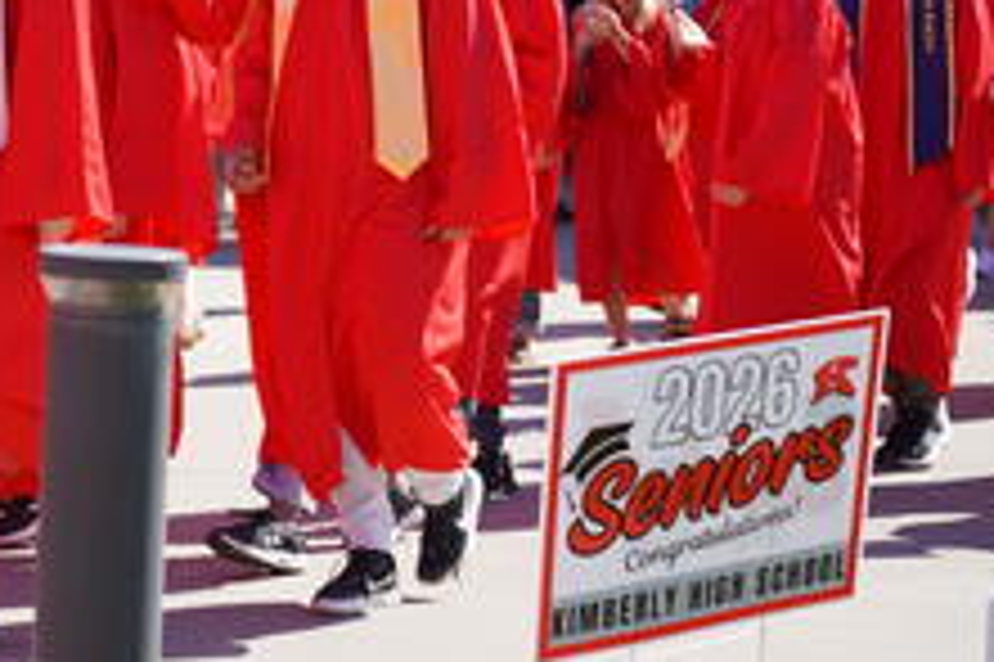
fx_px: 4194
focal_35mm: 152
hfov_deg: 13.4
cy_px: -5
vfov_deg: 9.0
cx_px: 90
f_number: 4.5
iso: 100
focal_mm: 70
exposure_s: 1/320
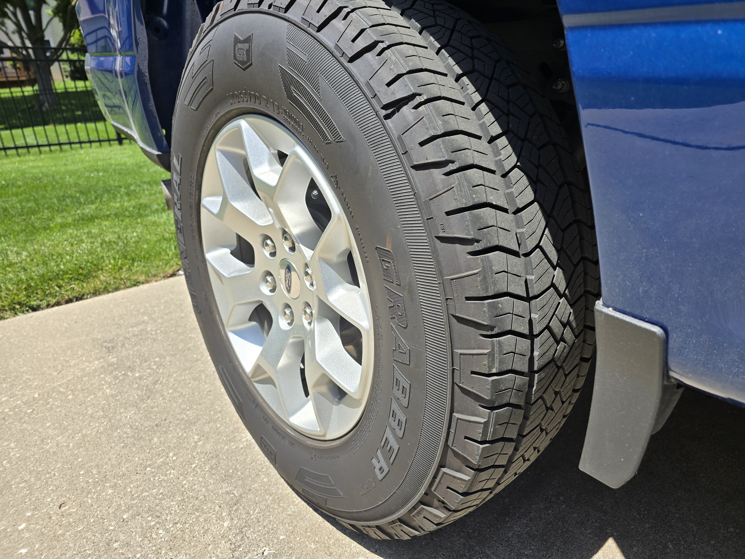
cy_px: 280
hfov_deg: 73.9
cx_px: 372
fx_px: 495
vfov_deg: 58.9
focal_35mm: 23
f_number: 1.7
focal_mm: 6.3
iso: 12
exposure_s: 1/542
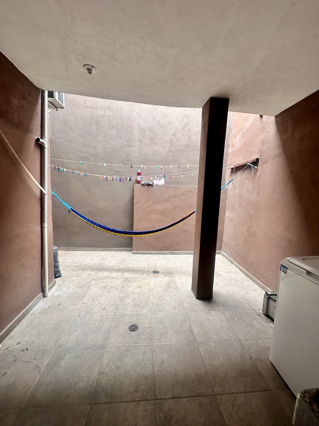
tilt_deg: -6.2
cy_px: 213
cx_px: 160
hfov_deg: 85.7
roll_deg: -0.5
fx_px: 172
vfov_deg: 102.1
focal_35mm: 14
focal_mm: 2.22
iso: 50
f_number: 2.2
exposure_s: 1/99
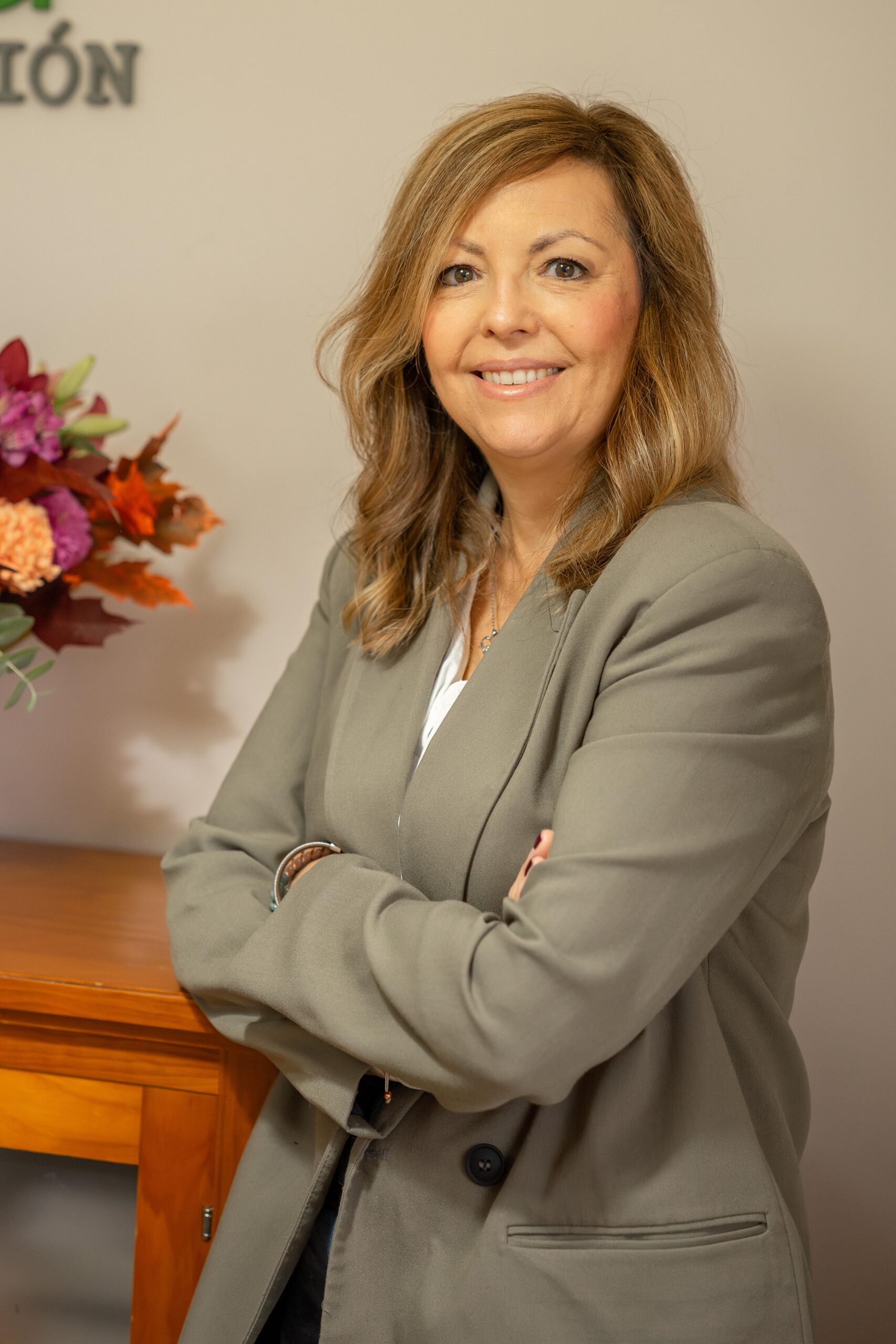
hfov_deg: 27.0
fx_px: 1866
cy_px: 672
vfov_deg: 39.6
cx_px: 448
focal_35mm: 50
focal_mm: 50
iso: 1600
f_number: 2.2
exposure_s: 1/250
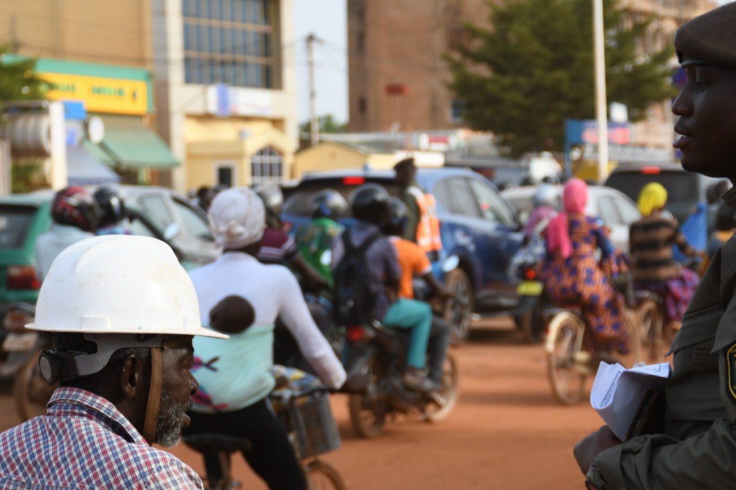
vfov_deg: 9.6
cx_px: 389
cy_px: 362
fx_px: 2903
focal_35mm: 142
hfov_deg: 14.5
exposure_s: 1/500
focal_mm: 60
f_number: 5.6
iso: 200
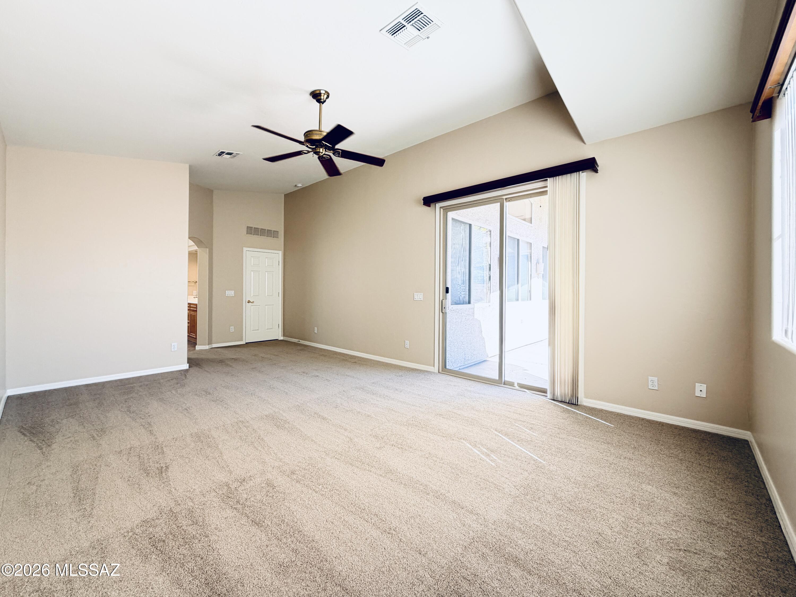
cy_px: 298
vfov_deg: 85.7
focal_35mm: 14
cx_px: 398
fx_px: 322
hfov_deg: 102.1
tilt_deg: -0.9
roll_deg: -0.6
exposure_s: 1/121
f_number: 2.2
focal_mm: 2.22
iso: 125
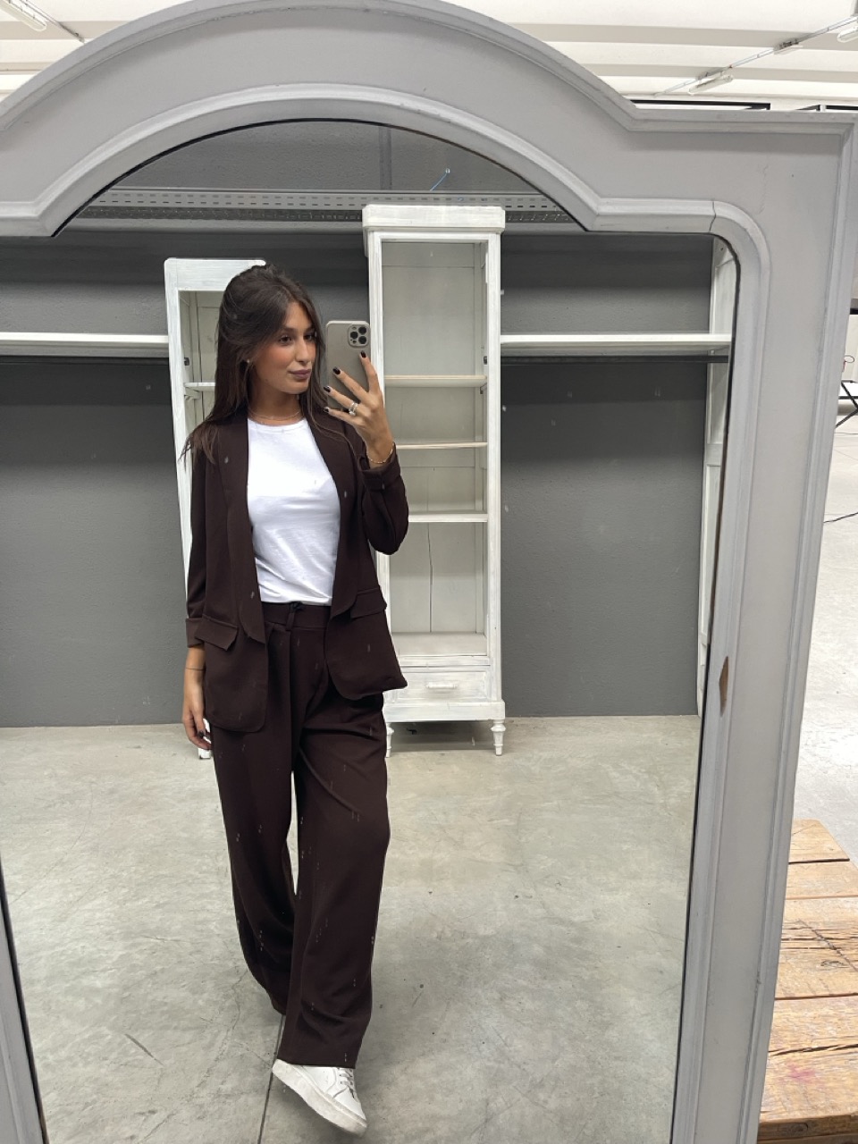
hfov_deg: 54.9
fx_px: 826
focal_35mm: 25
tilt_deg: -21.7
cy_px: 572
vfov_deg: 69.4
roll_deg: +0.0
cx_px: 429
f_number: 1.6
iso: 160
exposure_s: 1/60
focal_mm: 5.1
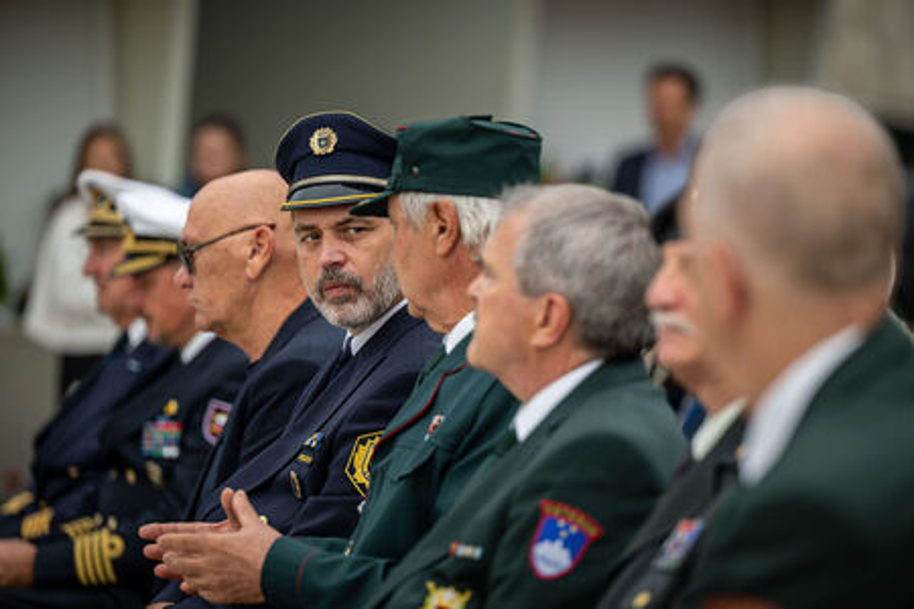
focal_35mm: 200
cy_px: 304
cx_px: 457
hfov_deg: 10.3
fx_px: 5077
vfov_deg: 6.9
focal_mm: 200
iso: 64
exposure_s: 1/320
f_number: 3.2
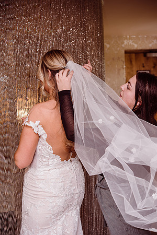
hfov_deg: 22.6
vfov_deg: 33.4
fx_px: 392
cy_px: 118
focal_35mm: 60
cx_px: 78
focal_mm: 60
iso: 200
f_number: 4.5
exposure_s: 1/80
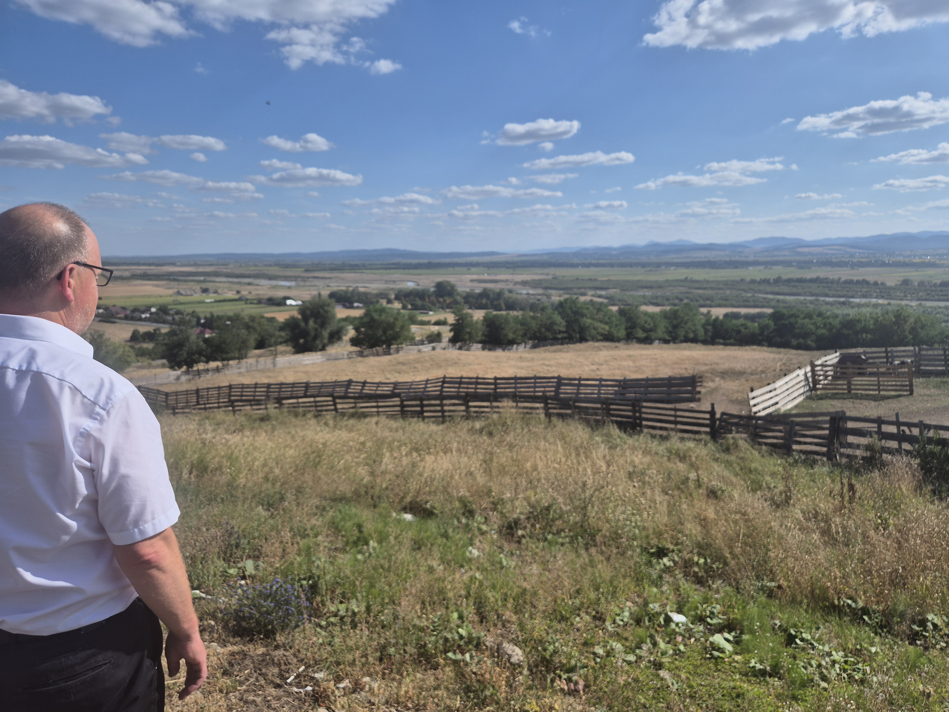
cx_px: 474
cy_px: 356
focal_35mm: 23
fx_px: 631
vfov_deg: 58.9
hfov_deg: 73.9
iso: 25
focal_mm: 5.4
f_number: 1.8
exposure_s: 1/3032
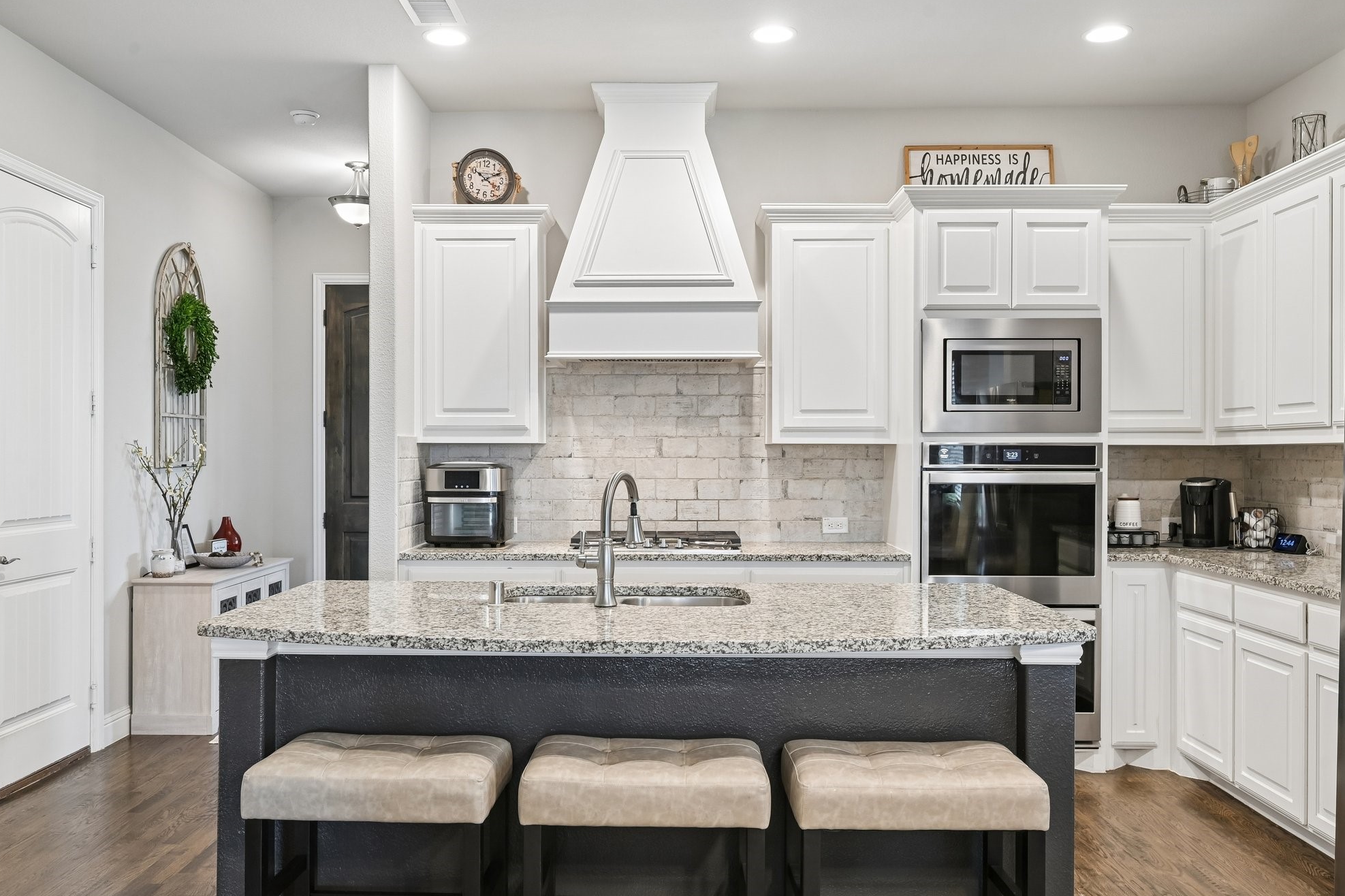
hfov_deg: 65.5
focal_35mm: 28
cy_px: 451
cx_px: 654
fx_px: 1046
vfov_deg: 46.4
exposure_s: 1/13
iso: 400
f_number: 8
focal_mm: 27
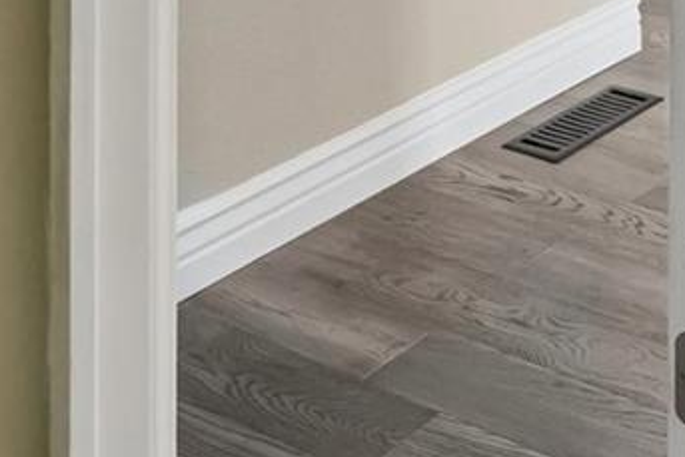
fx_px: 1332
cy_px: -551
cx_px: 1003
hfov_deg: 23.6
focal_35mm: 70
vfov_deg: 14.6
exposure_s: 1/5
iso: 800
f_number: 8
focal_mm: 10
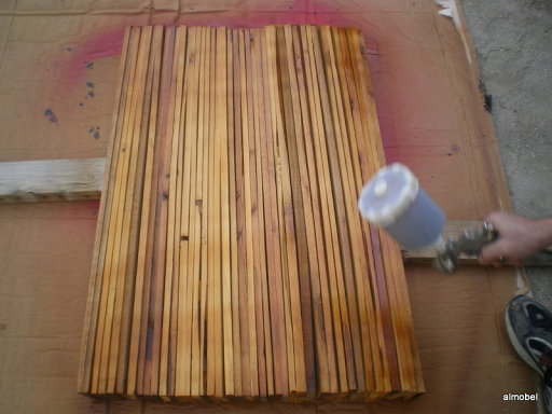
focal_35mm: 36
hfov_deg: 51.4
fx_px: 574
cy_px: 207
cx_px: 276
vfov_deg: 39.7
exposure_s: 1/60
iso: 50
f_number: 3.1
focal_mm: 6.3
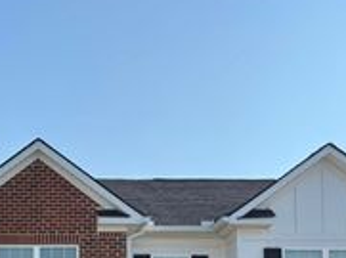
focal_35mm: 72
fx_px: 718
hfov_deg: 25.5
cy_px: 332
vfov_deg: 18.9
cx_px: -11
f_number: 1.6
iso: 50
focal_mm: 5.96
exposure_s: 1/2342
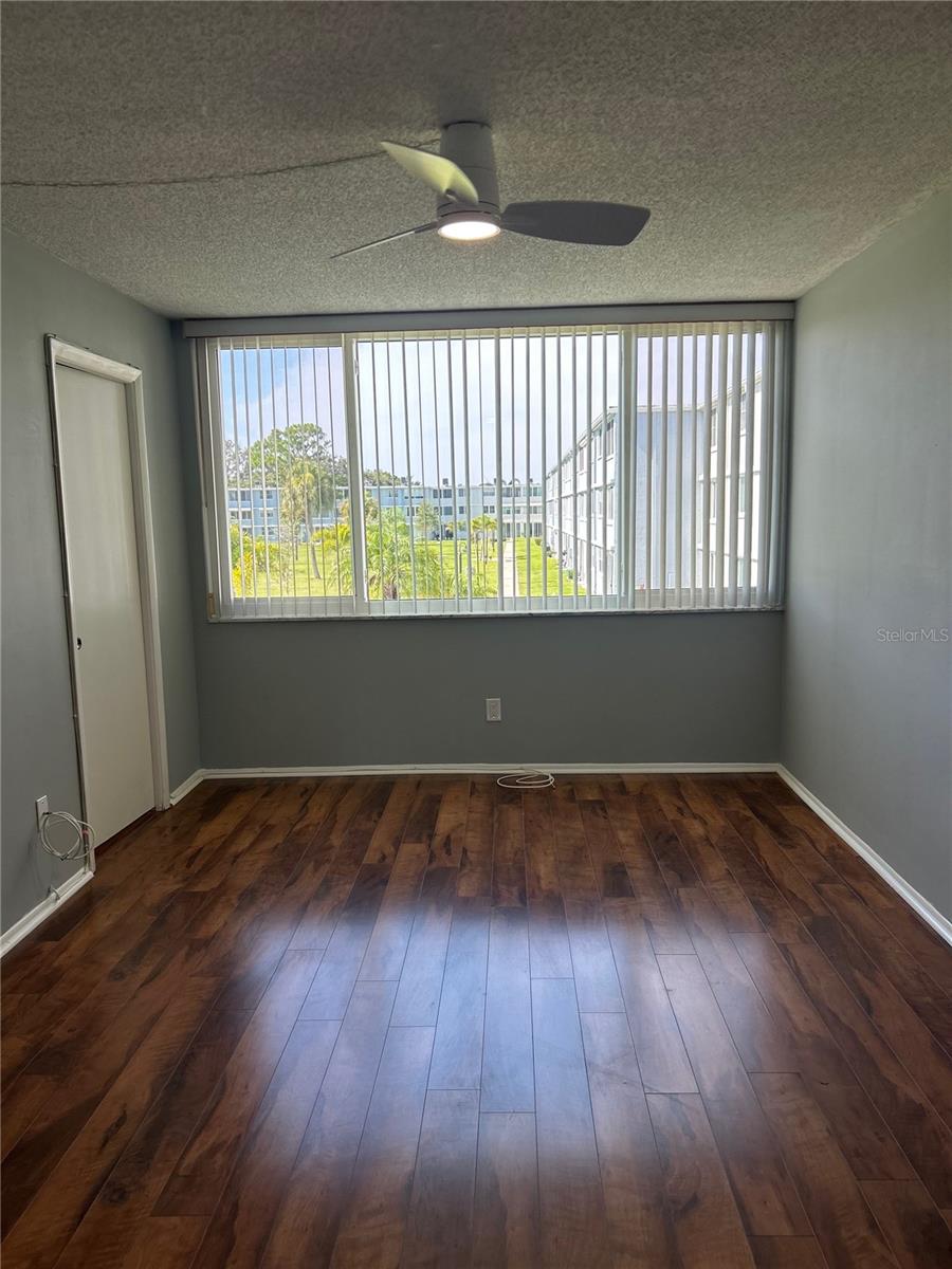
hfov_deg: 53.1
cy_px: 634
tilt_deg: -7.0
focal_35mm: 26
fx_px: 953
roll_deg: +1.3
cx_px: 476
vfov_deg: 67.3
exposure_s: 1/443
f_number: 1.5
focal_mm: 5.7
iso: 50
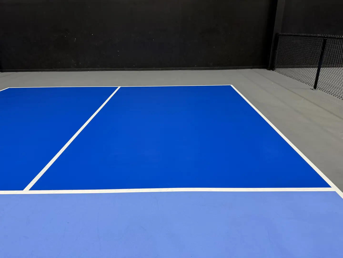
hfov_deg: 71.6
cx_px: 172
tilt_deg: -27.2
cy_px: 129
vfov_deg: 56.8
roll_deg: +0.3
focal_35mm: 24
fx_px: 238
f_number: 1.78
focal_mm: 6.76
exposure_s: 1/110
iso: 200
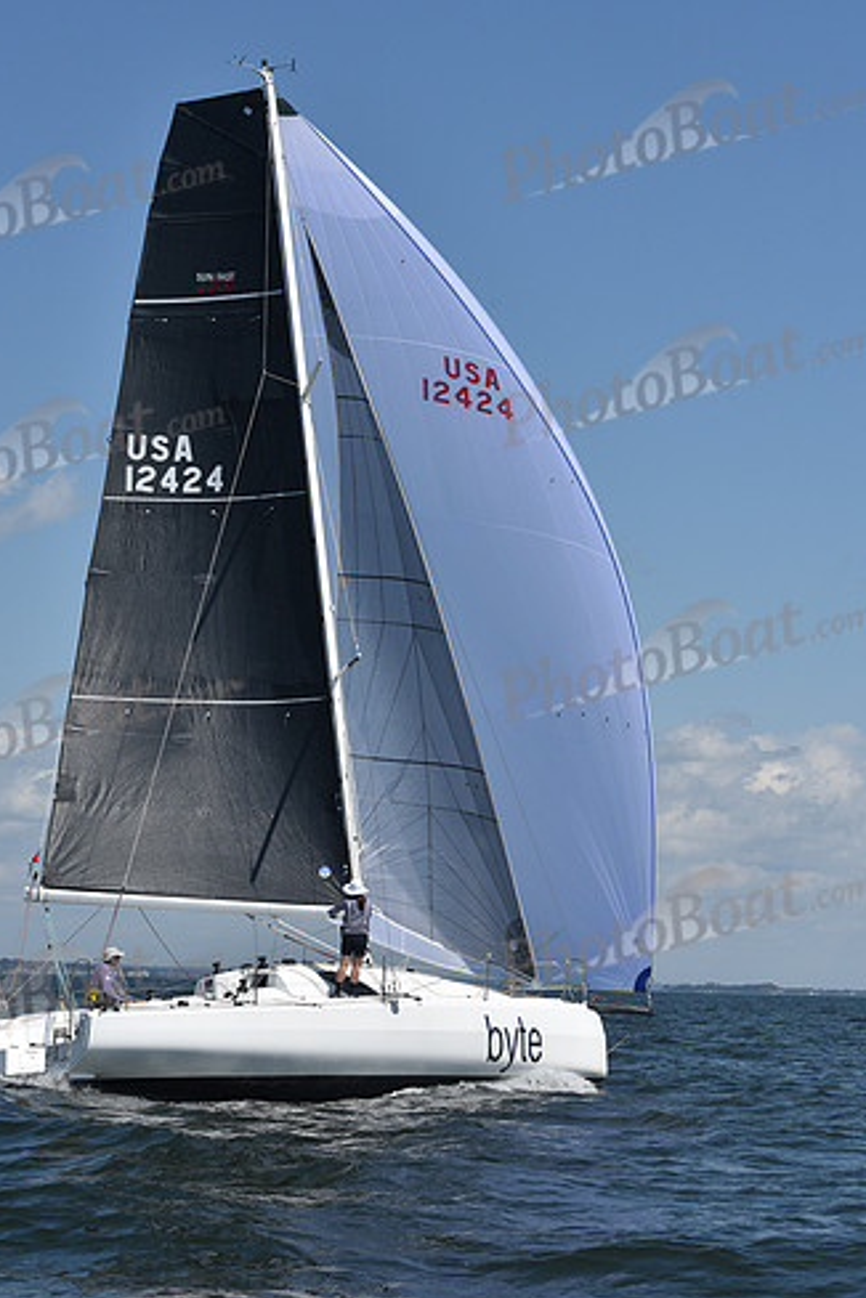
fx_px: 2995
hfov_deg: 16.4
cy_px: 555
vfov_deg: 24.5
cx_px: 363
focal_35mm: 83
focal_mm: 70
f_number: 10
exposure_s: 1/1250
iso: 320
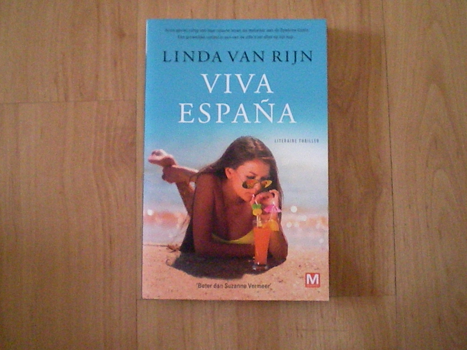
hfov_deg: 49.0
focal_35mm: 38
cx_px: 234
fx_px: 513
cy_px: 175
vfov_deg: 37.7
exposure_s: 1/74
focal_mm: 6.3
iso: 1800
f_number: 3.1
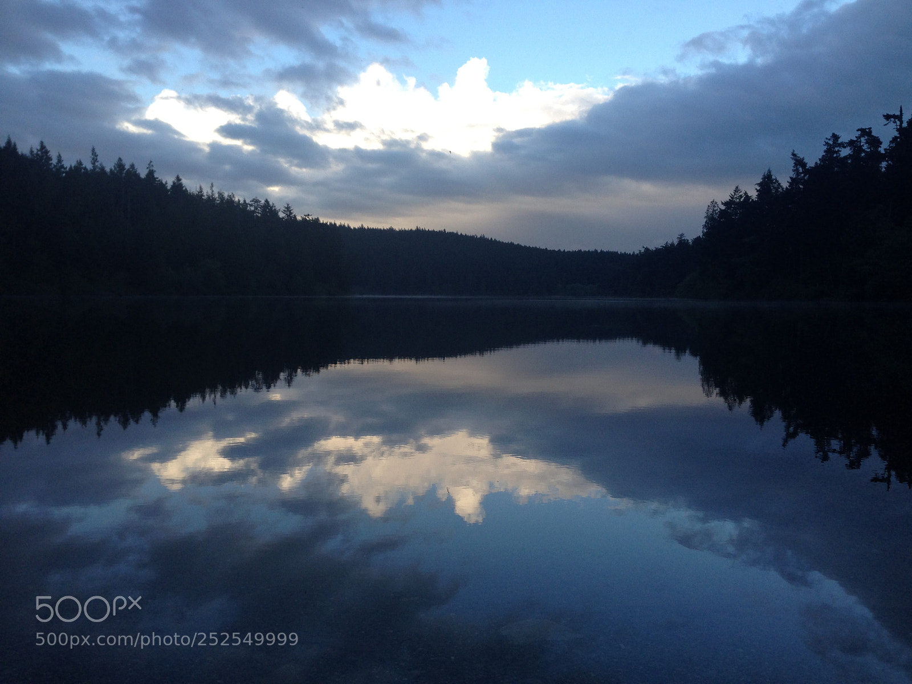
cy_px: 342
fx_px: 869
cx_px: 456
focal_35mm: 33
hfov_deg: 55.4
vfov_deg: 42.9
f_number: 2.4
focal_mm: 4.12
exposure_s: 1/298
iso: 50
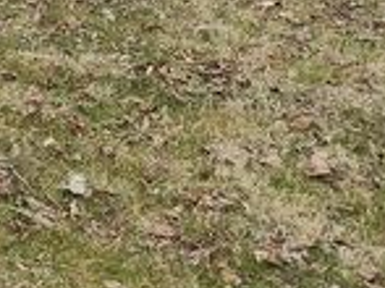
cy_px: -157
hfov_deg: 12.2
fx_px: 1389
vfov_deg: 11.3
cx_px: -571
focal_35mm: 125
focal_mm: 5.56
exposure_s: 1/1105
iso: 100
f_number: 1.8
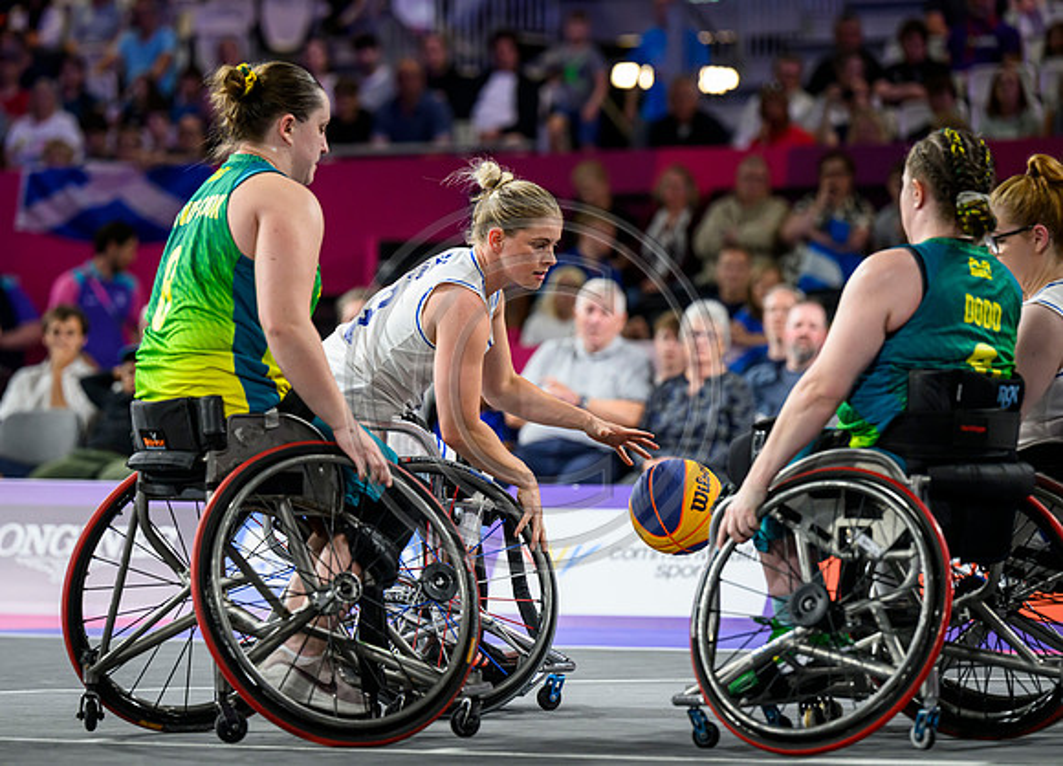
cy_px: 342
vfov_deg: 7.5
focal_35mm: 193
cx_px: 427
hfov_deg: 10.4
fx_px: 5833
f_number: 3.2
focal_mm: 165
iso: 2500
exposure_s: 1/1600
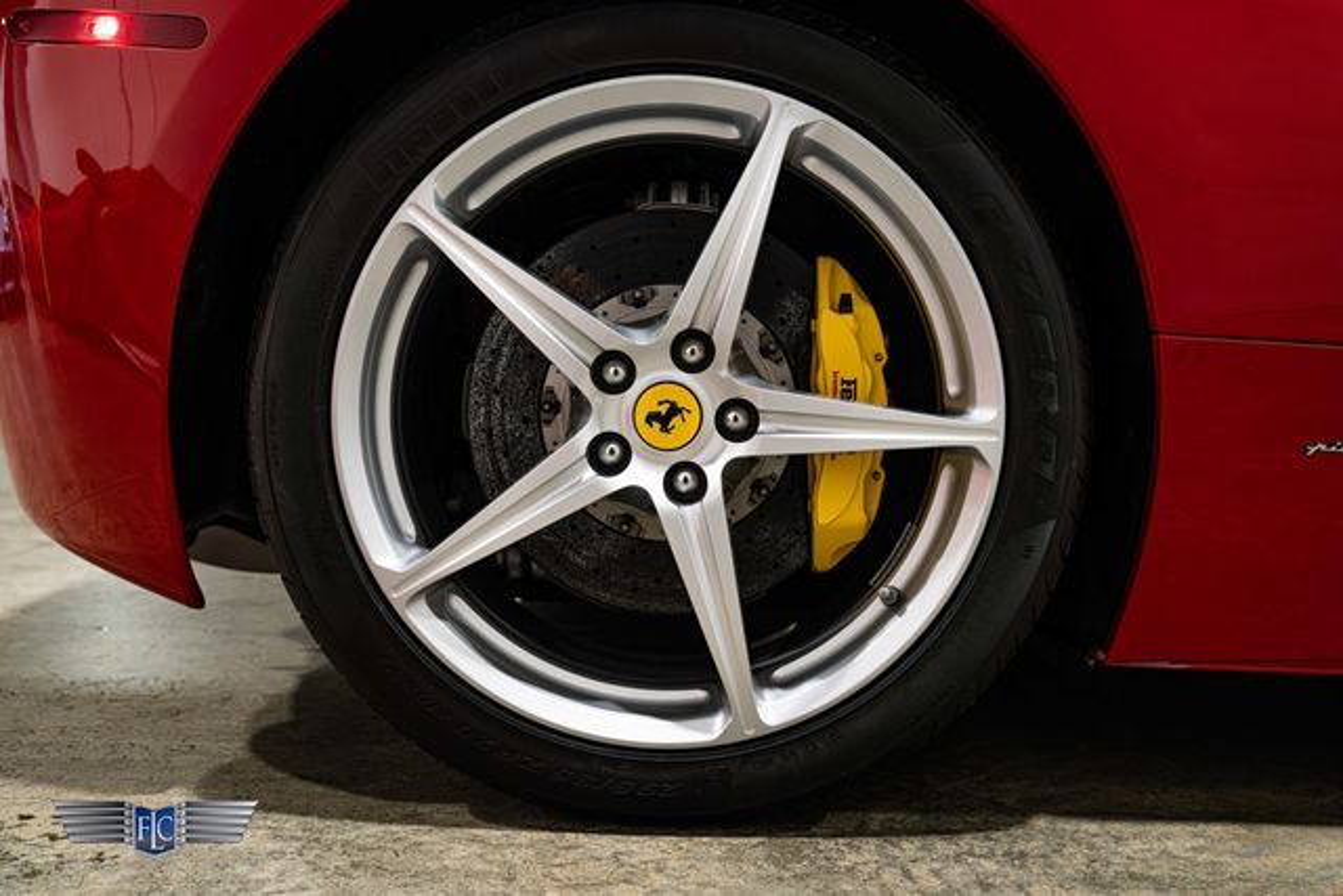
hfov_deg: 51.9
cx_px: 672
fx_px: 1381
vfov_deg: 36.0
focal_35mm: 37
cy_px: 448
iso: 1600
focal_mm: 37
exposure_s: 1/80
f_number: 4
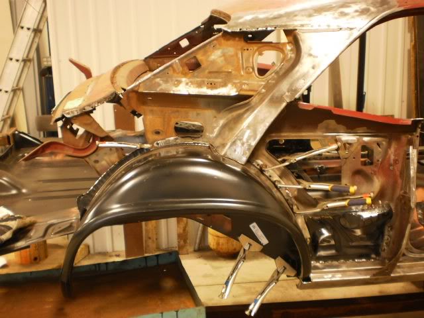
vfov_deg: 34.3
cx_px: 212
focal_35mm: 42
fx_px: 514
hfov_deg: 44.8
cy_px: 159
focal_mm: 7.4
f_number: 3.5
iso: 125
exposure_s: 1/5
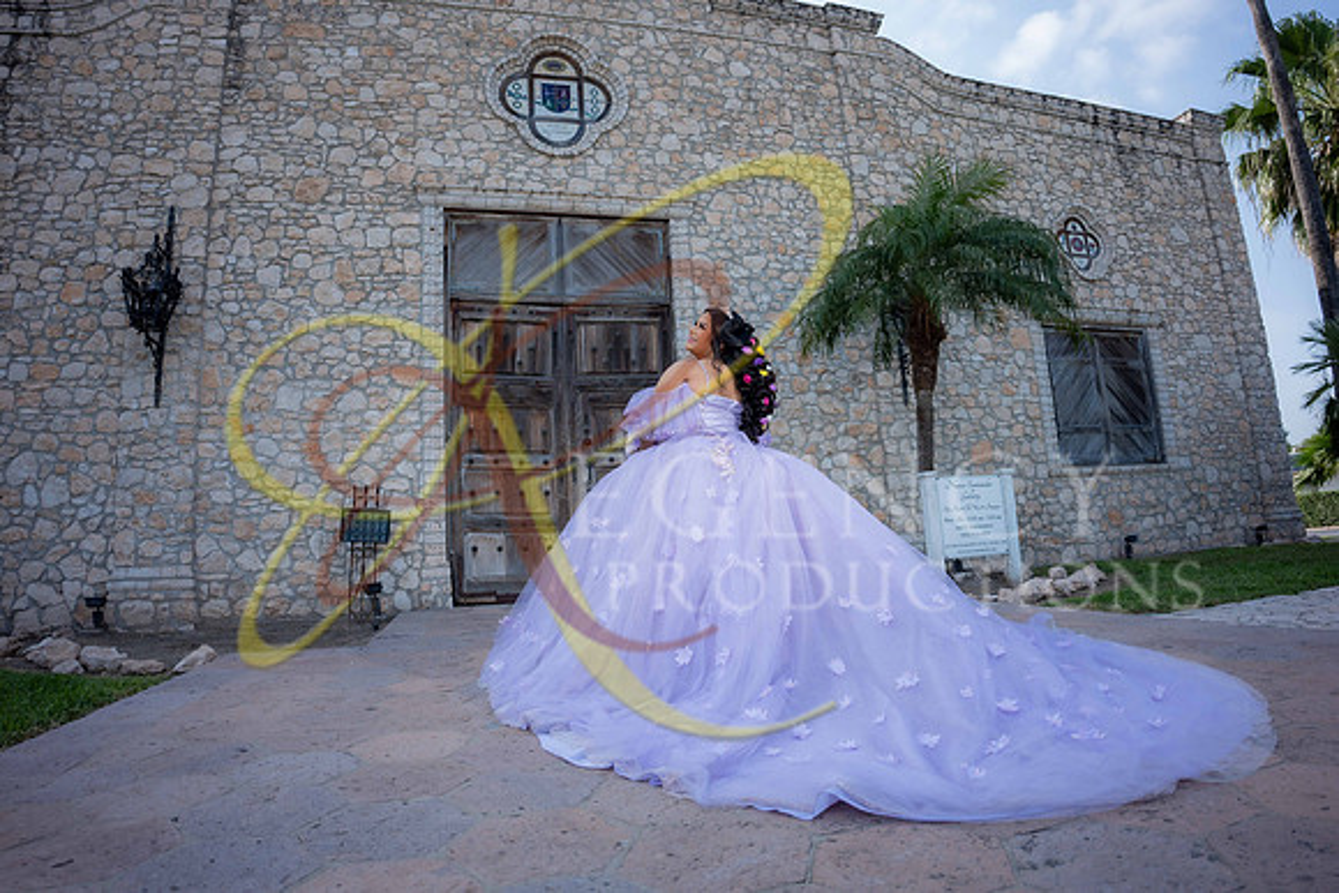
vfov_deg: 62.0
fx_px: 744
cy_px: 446
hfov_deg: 84.0
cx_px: 670
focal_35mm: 20
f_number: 2.8
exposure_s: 1/800
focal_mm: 20
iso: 125
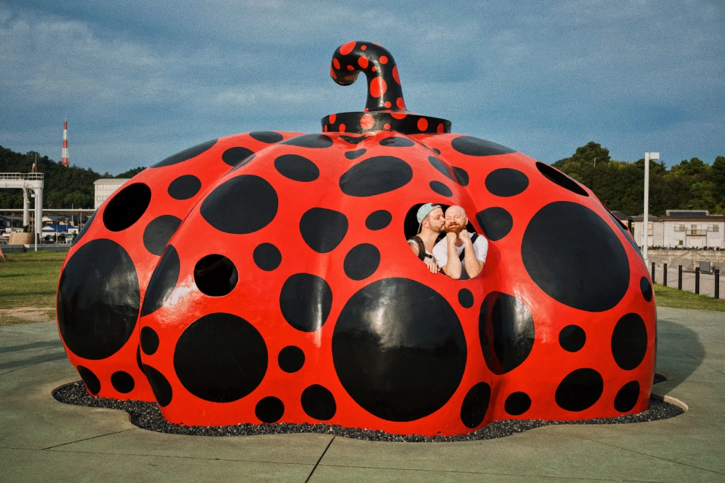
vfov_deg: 32.6
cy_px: 242
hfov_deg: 47.4
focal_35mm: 41
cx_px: 362
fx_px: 826
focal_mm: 27
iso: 160
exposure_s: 1/600
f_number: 3.6
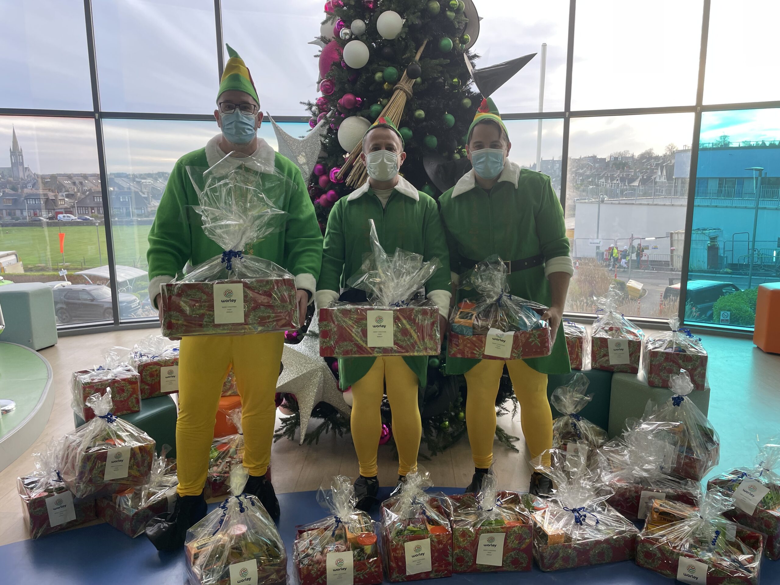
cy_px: 292
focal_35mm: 26
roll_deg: +0.6
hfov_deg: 67.3
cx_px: 390
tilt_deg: -10.3
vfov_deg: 53.1
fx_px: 586
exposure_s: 1/100
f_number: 1.6
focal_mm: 4.2
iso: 32
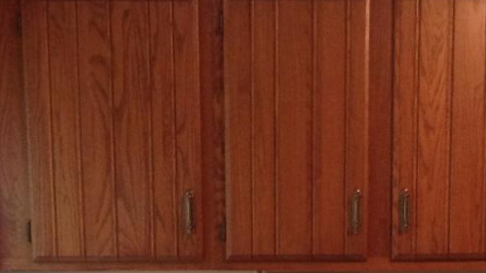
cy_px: 381
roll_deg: -0.9
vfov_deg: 12.3
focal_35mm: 95
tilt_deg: -6.1
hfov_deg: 22.4
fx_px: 1224
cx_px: 295
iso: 250
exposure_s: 1/15
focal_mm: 4.28
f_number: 2.4
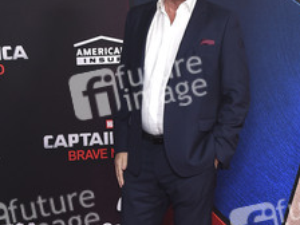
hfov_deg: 34.8
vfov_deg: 26.4
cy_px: 155
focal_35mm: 55
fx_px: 477
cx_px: 177
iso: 1600
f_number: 5.6
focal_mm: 32
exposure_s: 1/250
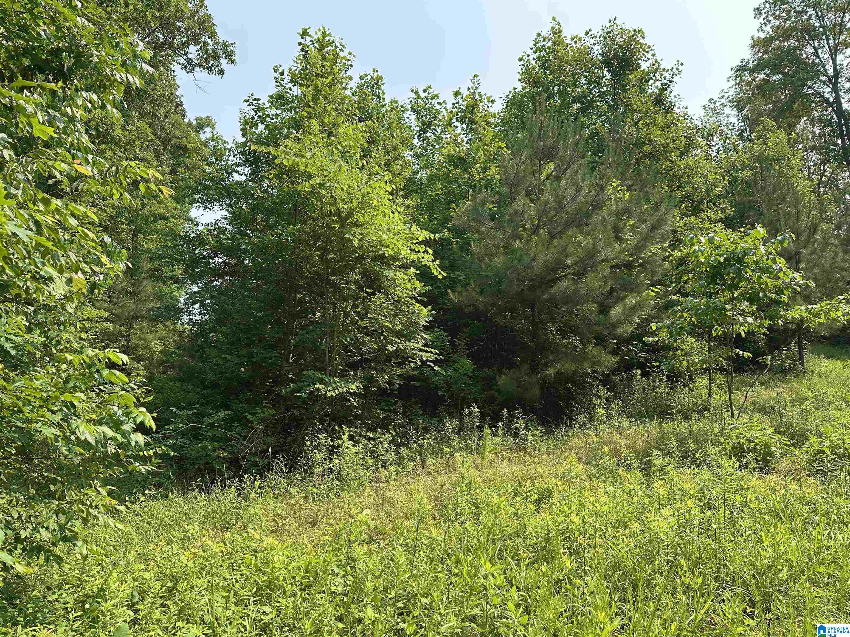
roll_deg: -2.2
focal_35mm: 24
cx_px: 425
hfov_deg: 71.6
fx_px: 589
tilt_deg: +3.6
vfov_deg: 56.8
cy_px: 318
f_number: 1.78
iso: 80
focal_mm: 6.86
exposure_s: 1/1517
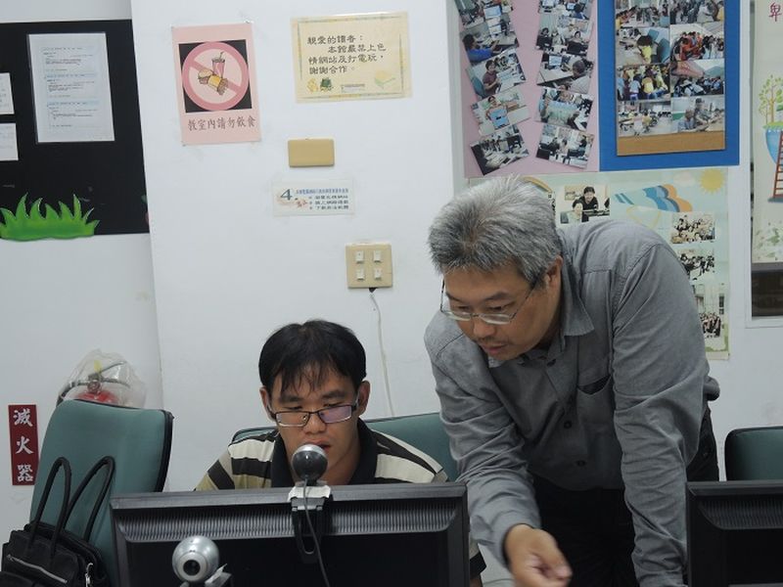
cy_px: 294
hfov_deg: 38.2
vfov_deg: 29.1
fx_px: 1131
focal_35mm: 50
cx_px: 392
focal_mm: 11
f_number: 2.8
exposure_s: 1/50
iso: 280
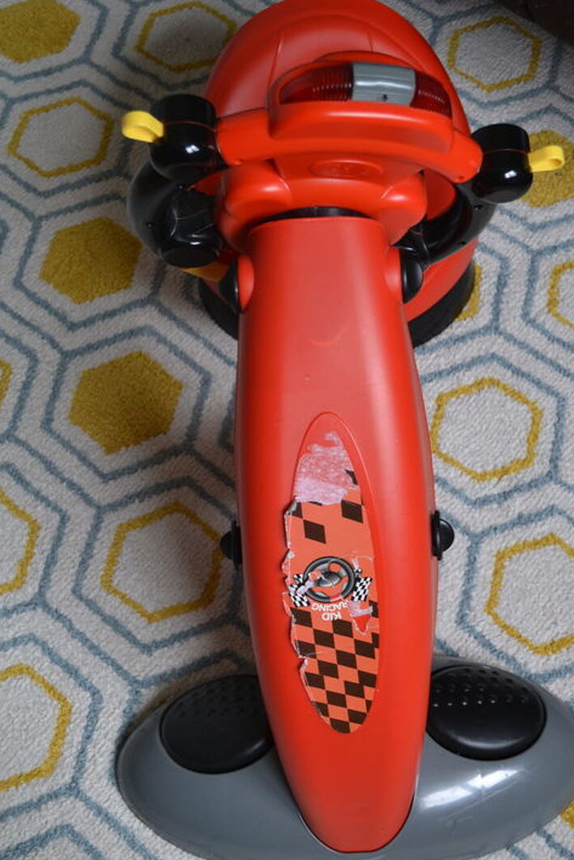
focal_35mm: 55
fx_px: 1315
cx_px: 385
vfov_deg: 36.2
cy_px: 449
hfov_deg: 24.5
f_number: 4.2
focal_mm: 26
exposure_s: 1/30
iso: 400
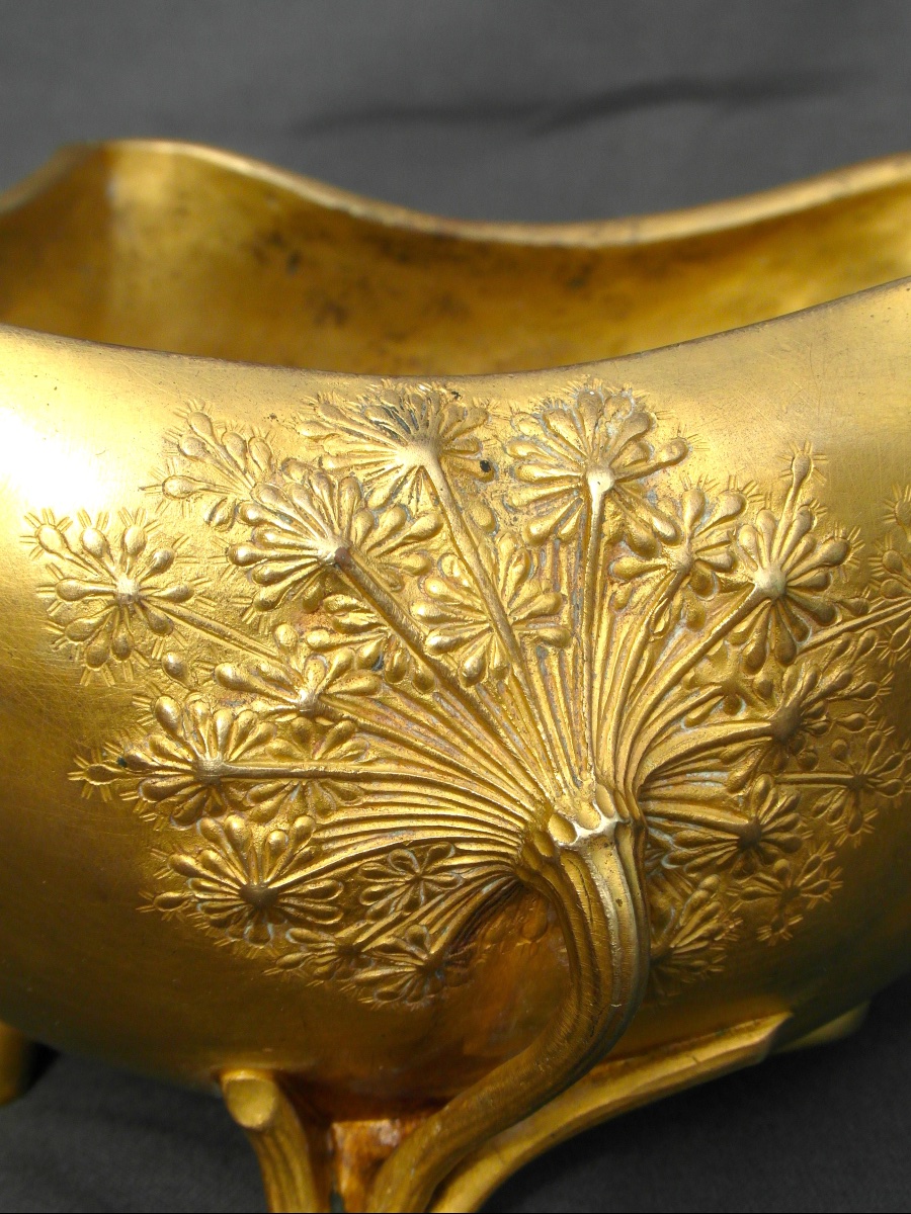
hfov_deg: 23.7
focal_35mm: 62
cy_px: 607
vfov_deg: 31.2
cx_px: 456
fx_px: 2176
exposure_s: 1/250
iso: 80
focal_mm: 10.2
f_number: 5.6
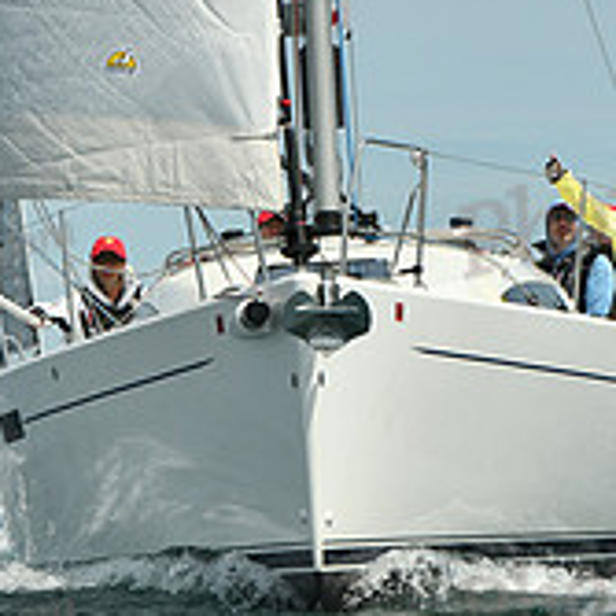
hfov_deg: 3.0
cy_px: 42
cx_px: 269
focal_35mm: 592
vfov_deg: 3.0
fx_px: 11919
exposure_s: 1/1250
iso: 320
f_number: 10
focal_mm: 200
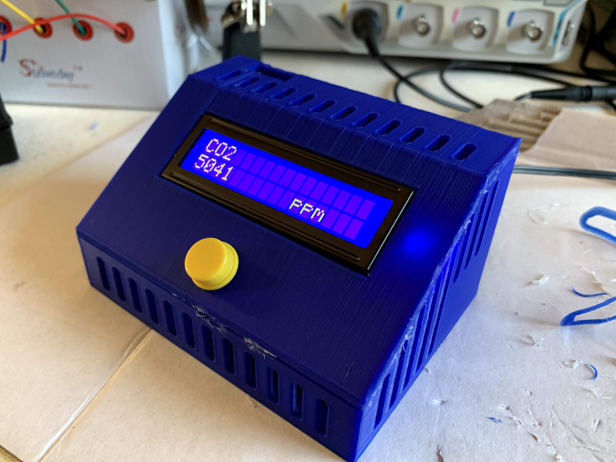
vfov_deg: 49.7
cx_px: 308
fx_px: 498
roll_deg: -2.2
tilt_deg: -35.5
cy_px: 244
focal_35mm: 28
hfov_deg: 63.4
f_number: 1.8
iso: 125
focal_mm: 4.25
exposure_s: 1/60
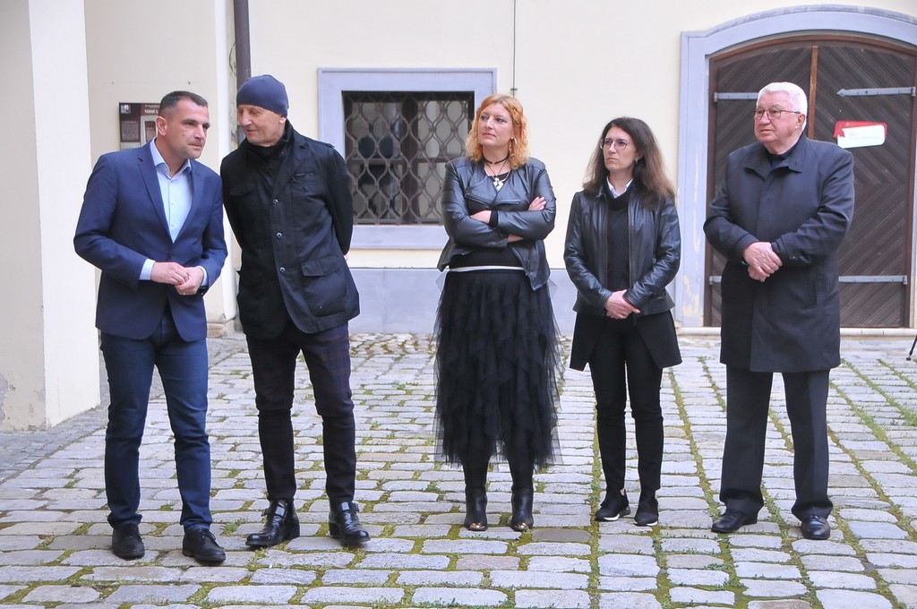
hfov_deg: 28.1
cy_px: 304
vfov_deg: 18.9
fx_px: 1832
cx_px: 458
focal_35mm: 72
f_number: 4.5
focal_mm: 48
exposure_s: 1/80
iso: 1250
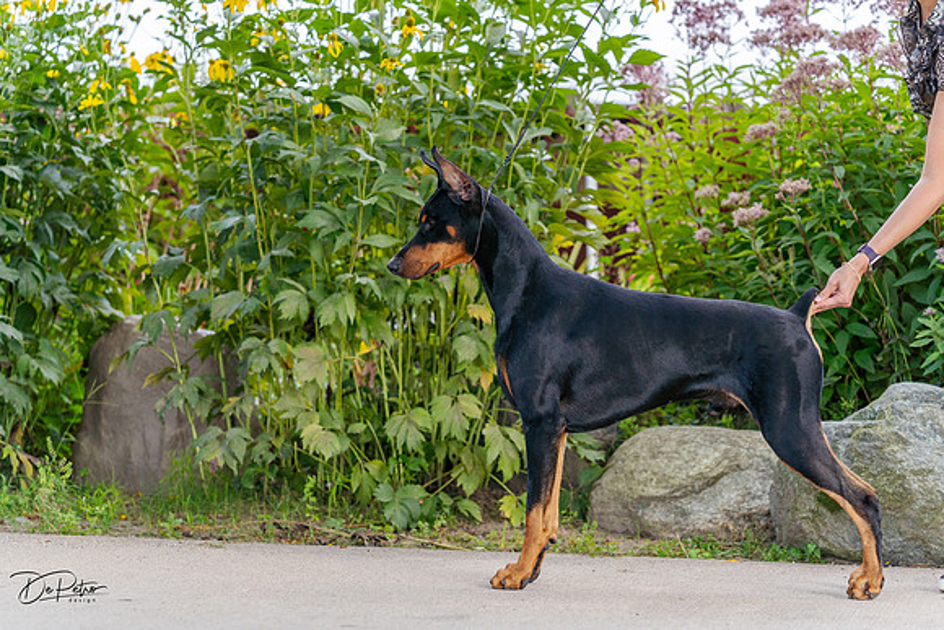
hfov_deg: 18.8
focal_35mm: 109
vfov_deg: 12.6
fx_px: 2859
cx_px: 472
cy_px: 315
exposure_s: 1/640
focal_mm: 109
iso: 320
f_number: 4
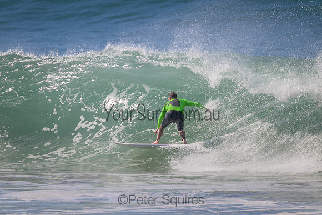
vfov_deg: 1.7
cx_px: 161
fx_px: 7157
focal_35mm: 800
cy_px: 108
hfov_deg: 2.6
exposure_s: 1/2000
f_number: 11
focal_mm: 800
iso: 800
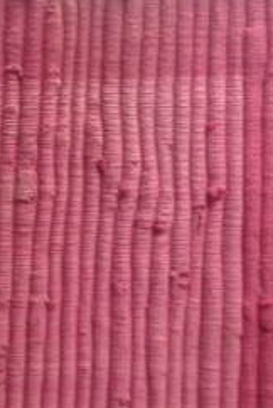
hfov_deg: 13.8
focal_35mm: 96
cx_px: -71
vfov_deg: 21.2
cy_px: 239
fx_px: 1089
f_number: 2.4
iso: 64
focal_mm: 4.28
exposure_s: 1/20
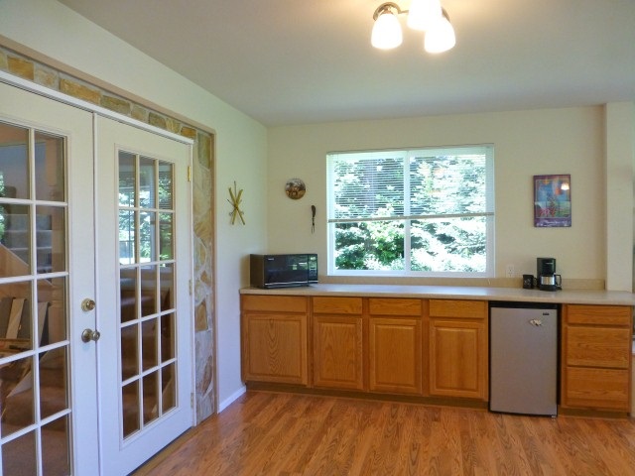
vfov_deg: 56.8
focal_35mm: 24
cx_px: 318
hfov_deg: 71.6
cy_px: 238
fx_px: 440
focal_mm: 4.3
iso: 250
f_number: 3.3
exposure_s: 1/60
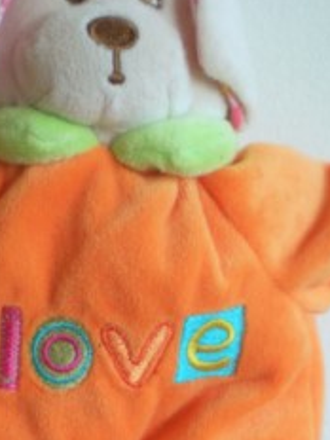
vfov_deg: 22.5
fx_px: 1080
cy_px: 391
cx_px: 102
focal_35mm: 85
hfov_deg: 17.3
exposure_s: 1/41.2
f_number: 3.1
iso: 200
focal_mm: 6.3
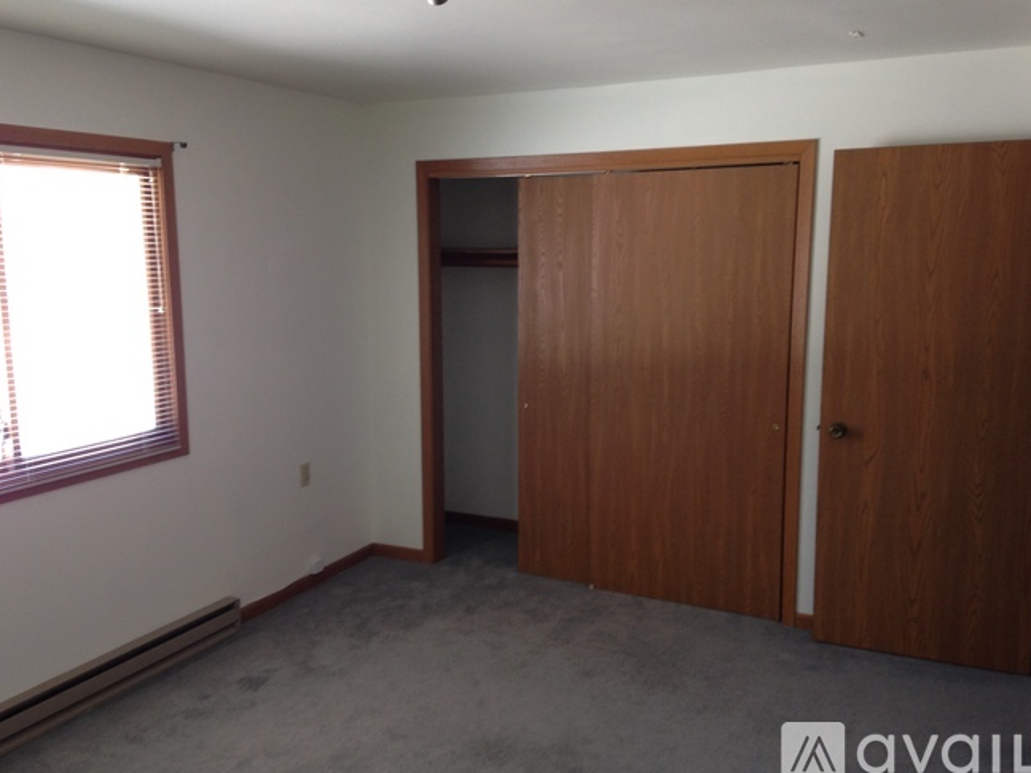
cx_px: 508
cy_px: 387
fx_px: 1012
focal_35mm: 34
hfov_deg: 54.0
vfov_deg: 41.8
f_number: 2.4
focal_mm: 4.12
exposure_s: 1/24
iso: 50
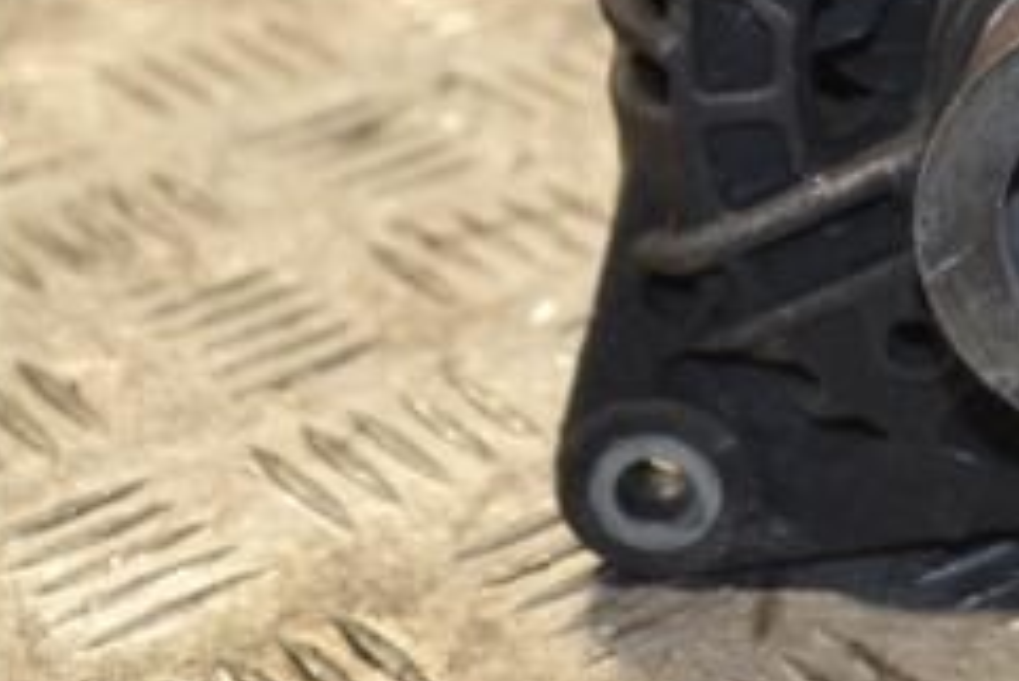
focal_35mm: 127
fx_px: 3597
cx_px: 1074
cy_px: -30
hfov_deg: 15.7
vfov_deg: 10.7
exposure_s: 1/60
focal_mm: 34
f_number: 5
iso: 400
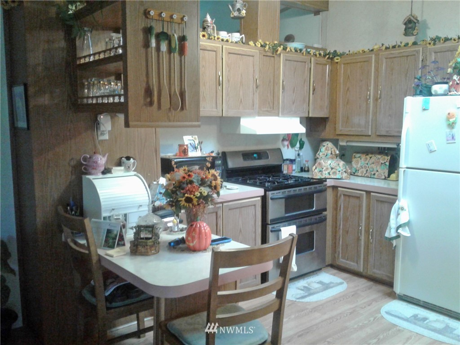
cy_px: 172
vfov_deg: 42.9
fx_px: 439
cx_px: 230
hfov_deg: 55.4
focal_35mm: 33
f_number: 2.2
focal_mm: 3.3
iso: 100
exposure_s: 1/12
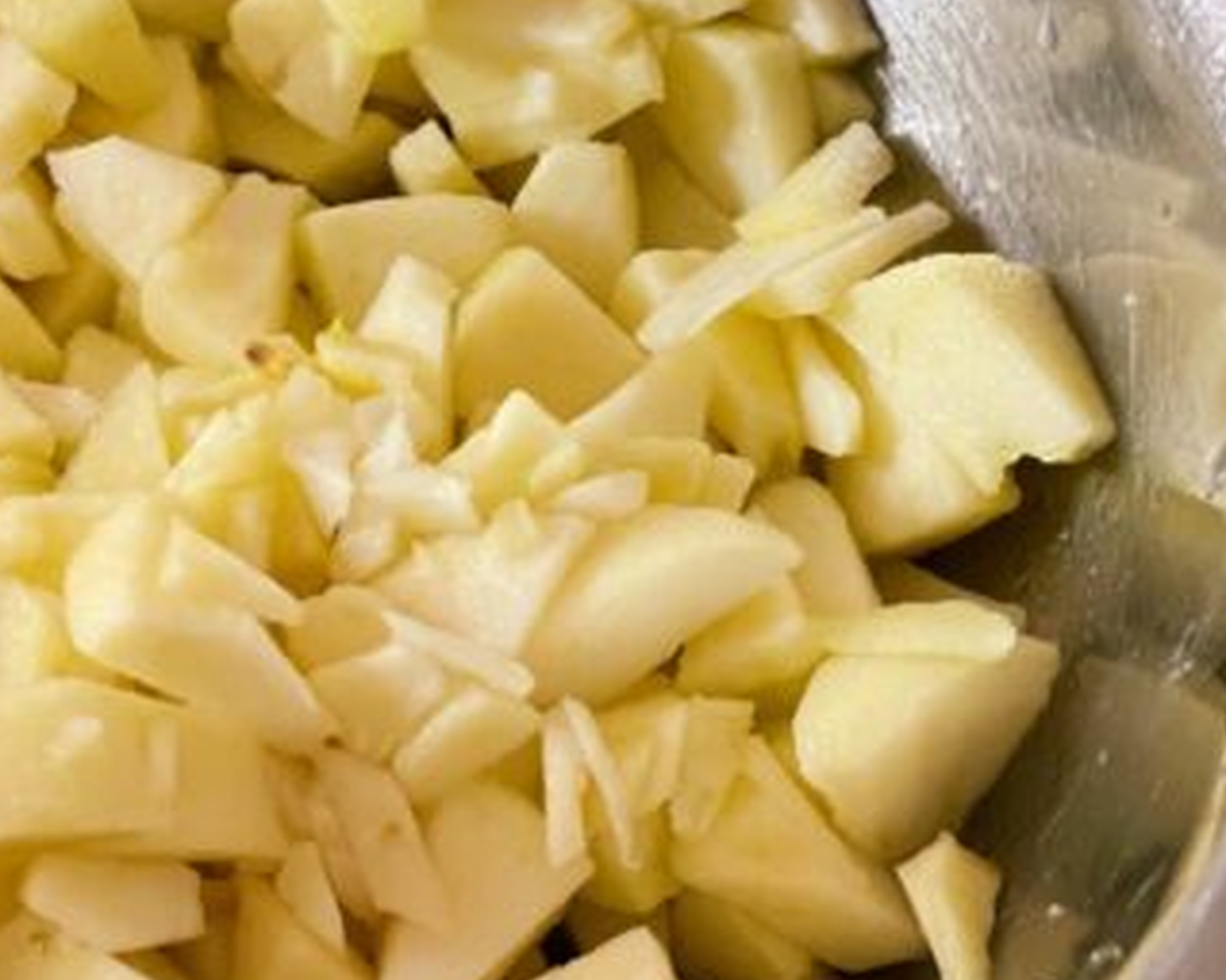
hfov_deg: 12.9
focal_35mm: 147
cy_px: 448
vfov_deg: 10.5
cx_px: -85
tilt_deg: -51.5
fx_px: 5332
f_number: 2.2
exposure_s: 1/101
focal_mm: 7.5
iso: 250
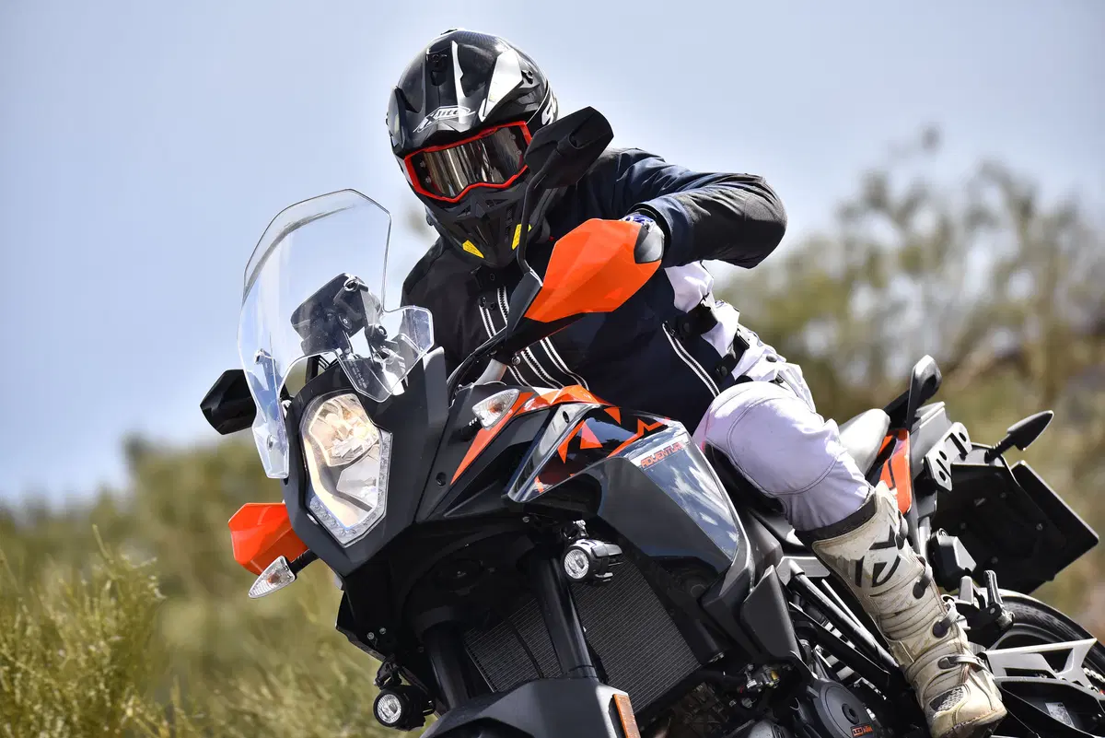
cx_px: 552
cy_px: 369
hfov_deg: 6.9
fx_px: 9211
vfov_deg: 4.6
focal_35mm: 300
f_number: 5.6
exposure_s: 1/1600
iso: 400
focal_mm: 300
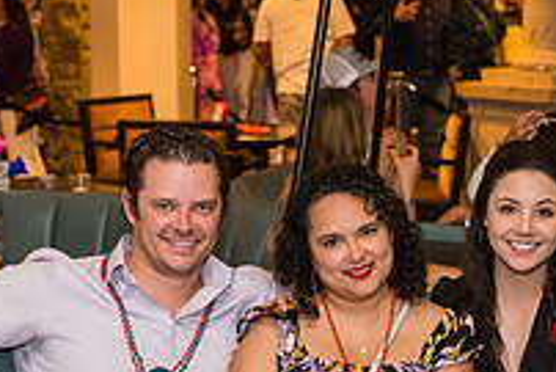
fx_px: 1638
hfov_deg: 19.2
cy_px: 223
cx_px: 383
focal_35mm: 106
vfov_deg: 12.9
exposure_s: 1/160
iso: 3200
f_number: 4
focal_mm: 37
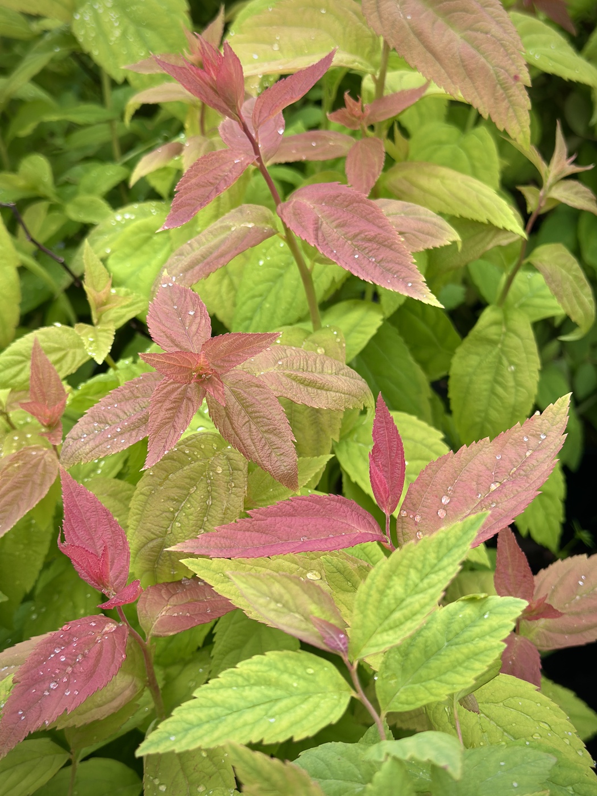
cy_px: 398
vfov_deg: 39.7
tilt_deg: -41.4
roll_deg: -5.5
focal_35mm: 48
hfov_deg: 30.3
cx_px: 298
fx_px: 1104
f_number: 1.78
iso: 80
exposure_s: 1/584
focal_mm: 6.86
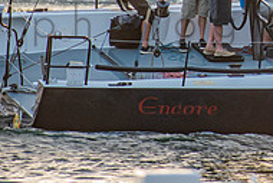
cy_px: -83
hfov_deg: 2.6
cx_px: 353
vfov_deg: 1.8
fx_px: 5897
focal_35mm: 777
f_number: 5.6
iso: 800
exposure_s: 1/320
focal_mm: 170
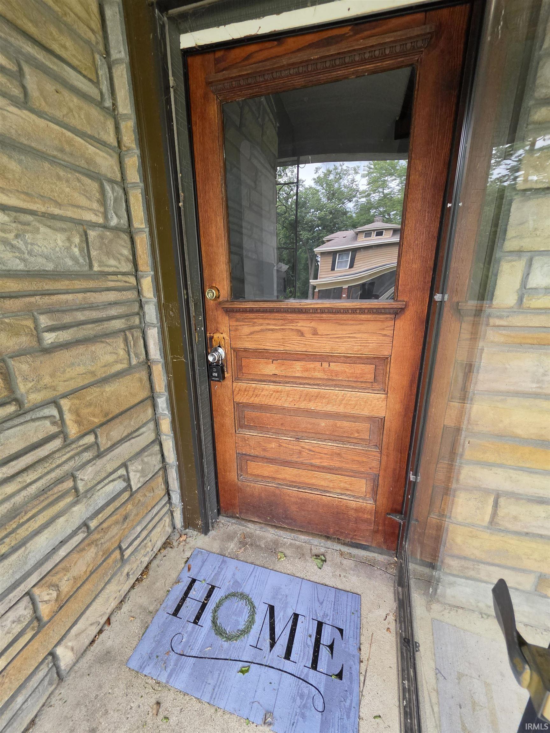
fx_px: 275
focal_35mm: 13
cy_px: 366
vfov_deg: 106.2
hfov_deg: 89.9
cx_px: 275
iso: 500
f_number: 1.9
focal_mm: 2.2
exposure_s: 1/359
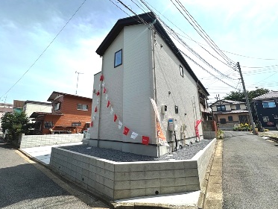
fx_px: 121
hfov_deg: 98.1
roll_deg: +0.5
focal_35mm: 15
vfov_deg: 81.8
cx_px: 132
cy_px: 102
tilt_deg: +13.2
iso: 50
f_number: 2.2
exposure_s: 1/2353
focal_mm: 2.22
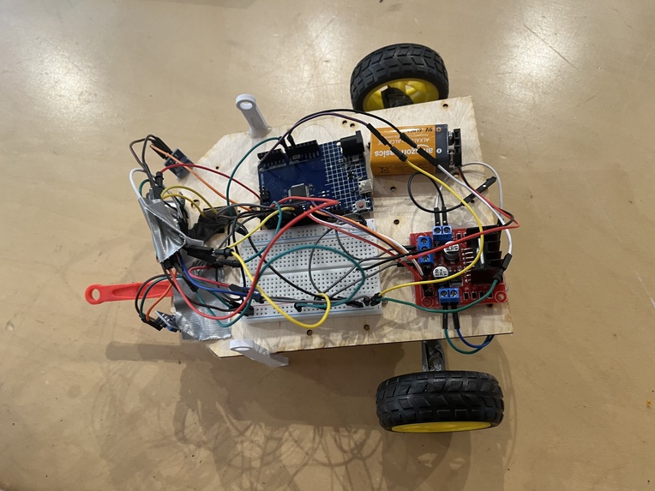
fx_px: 492
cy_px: 246
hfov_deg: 67.3
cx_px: 328
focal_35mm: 26
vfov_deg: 53.1
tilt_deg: -69.3
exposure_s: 1/60
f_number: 1.6
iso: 125
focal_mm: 5.1
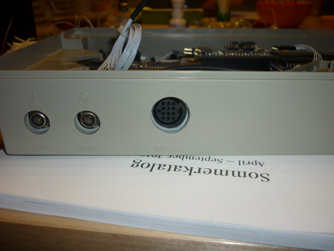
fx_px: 318
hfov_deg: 55.4
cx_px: 167
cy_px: 126
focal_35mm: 33
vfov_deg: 42.9
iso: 100
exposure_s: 1/30
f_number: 2.8
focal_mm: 5.5
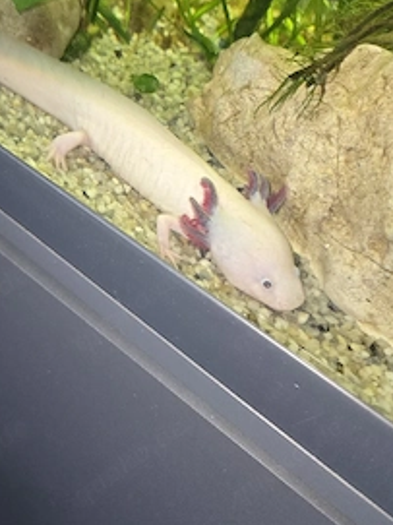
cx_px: 153
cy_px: 172
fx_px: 515
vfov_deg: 52.9
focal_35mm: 34
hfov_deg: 41.5
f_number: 1.8
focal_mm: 5.4
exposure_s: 1/16.7
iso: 160
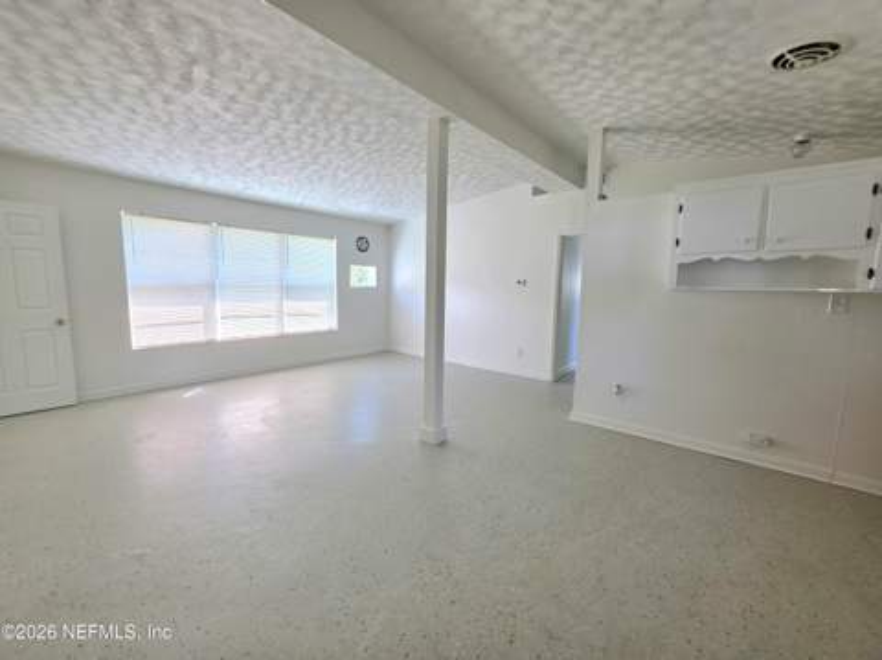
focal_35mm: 13
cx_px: 441
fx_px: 331
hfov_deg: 106.2
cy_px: 330
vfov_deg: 89.8
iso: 64
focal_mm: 2.2
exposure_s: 1/120
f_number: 1.9
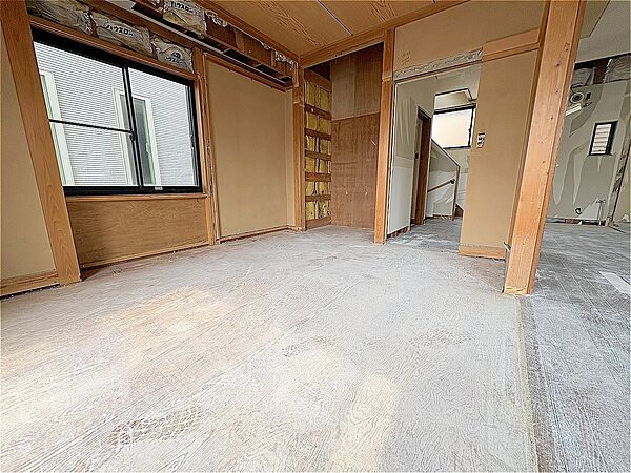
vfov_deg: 85.7
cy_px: 236
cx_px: 316
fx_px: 255
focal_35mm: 14
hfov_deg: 102.1
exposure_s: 1/99
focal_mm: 2.22
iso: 80
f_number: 2.2
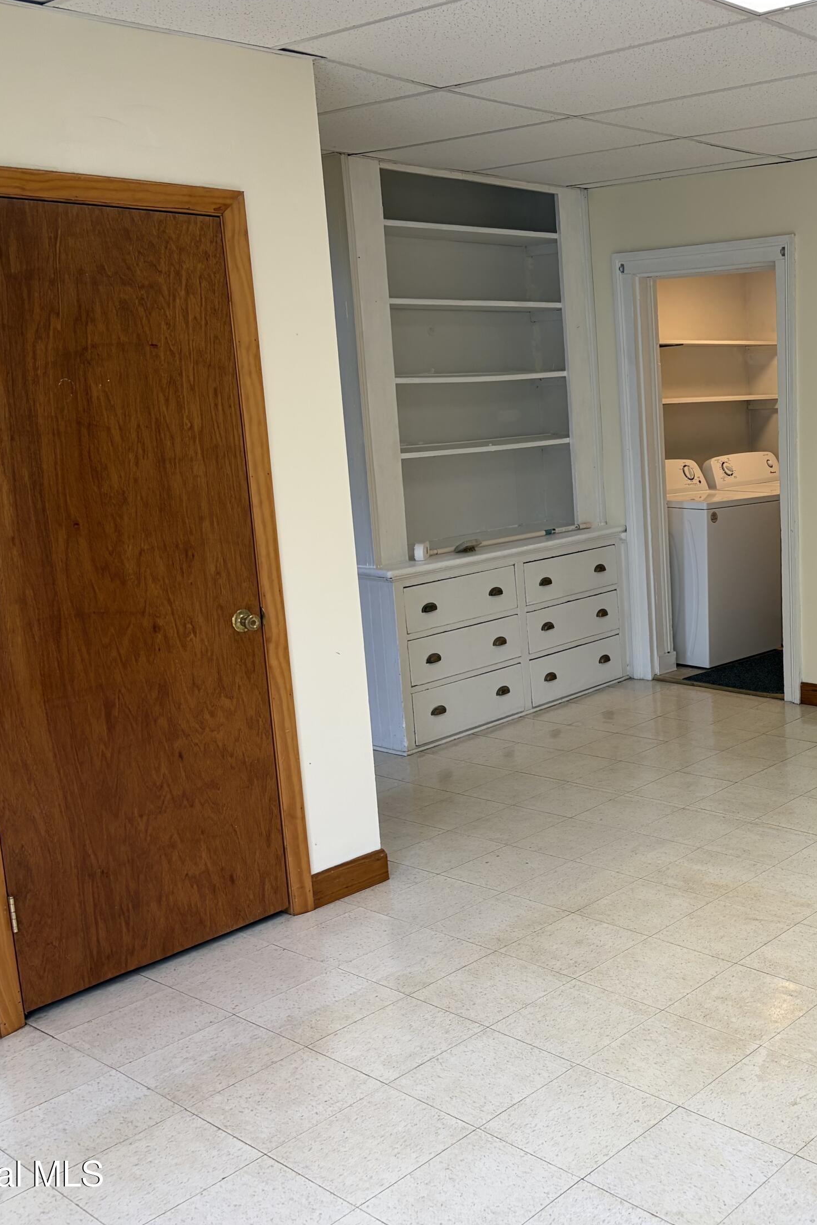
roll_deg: +1.2
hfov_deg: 33.7
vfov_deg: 51.9
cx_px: 756
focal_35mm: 37
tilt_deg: -10.0
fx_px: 1259
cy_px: 603
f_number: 1.6
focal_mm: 5.96
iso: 64
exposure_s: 1/120
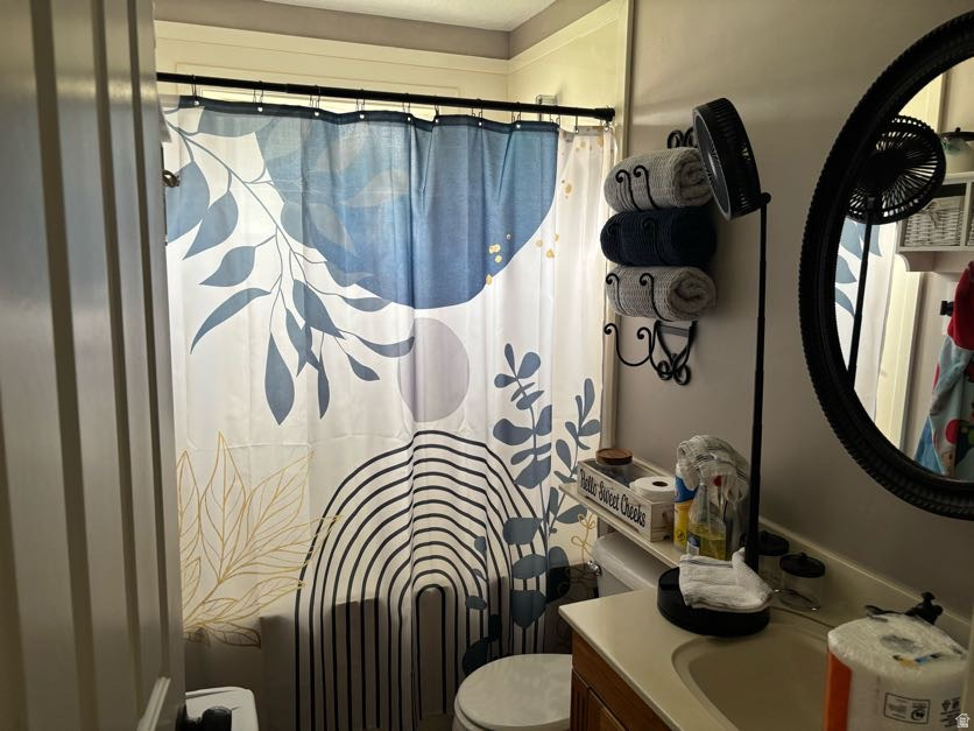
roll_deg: -0.6
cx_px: 487
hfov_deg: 67.3
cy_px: 366
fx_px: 732
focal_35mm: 26
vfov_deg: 53.1
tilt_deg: -7.9
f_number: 1.6
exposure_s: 1/60
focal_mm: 5.96
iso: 160
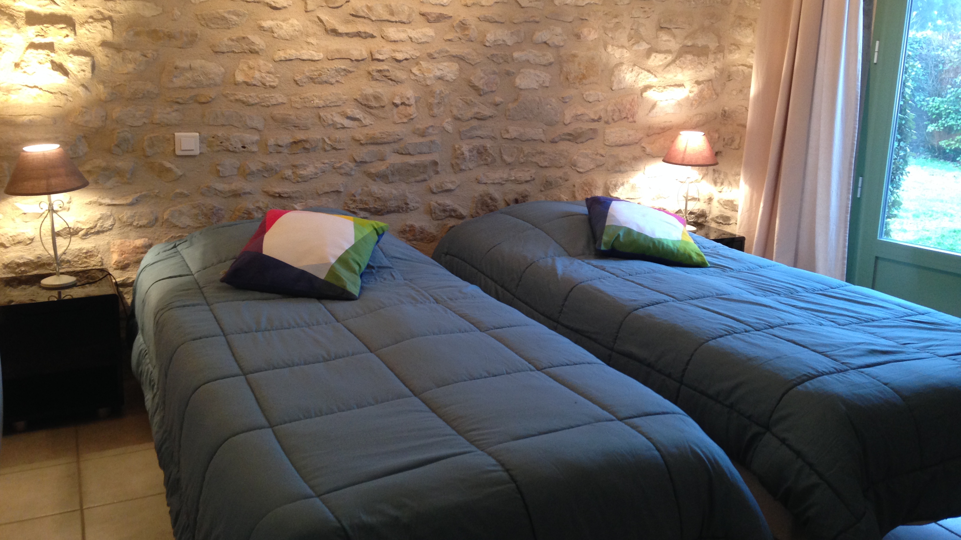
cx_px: 480
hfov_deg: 55.3
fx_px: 917
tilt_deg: -11.8
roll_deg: -0.4
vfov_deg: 32.7
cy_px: 216
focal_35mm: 36
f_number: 2.4
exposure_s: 1/20
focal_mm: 4.12
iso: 125
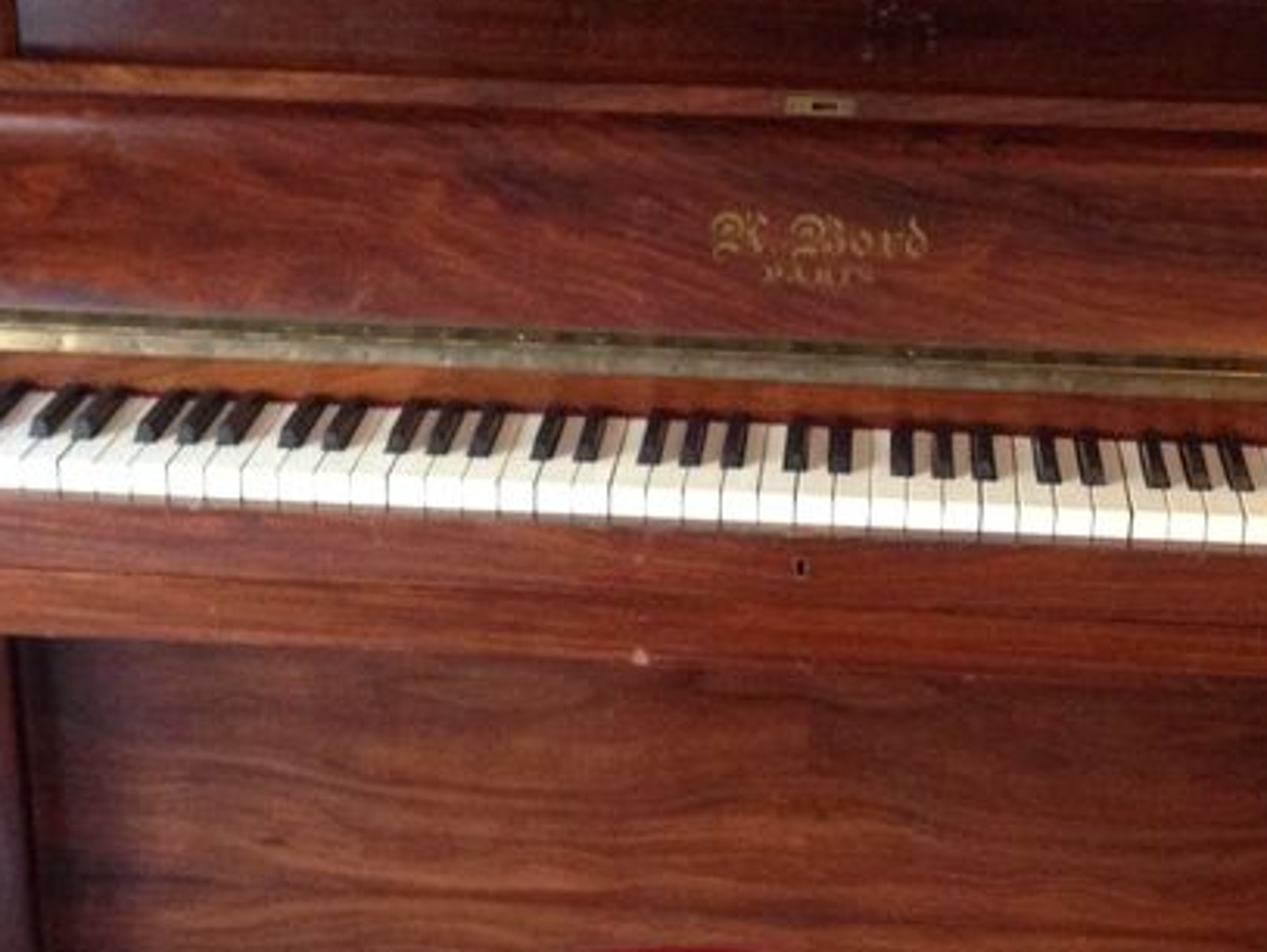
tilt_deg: -23.1
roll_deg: +0.2
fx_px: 2967
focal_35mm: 81
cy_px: 647
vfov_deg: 18.2
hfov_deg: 24.1
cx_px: 725
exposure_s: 1/20
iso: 320
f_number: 2.4
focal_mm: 4.12
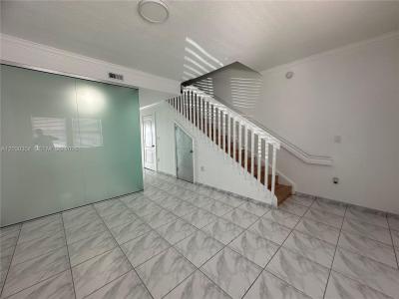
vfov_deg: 85.7
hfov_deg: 102.1
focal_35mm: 14
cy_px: 150
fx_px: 161
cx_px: 200
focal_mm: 2.22
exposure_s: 1/99
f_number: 2.2
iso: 125
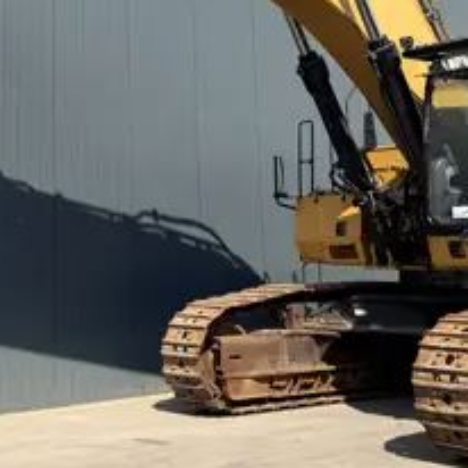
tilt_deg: +10.7
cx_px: 159
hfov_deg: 26.0
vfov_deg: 25.5
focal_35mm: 66
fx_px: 1010
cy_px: 70
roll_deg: +1.1
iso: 80
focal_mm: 6.76
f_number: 1.78
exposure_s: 1/4167
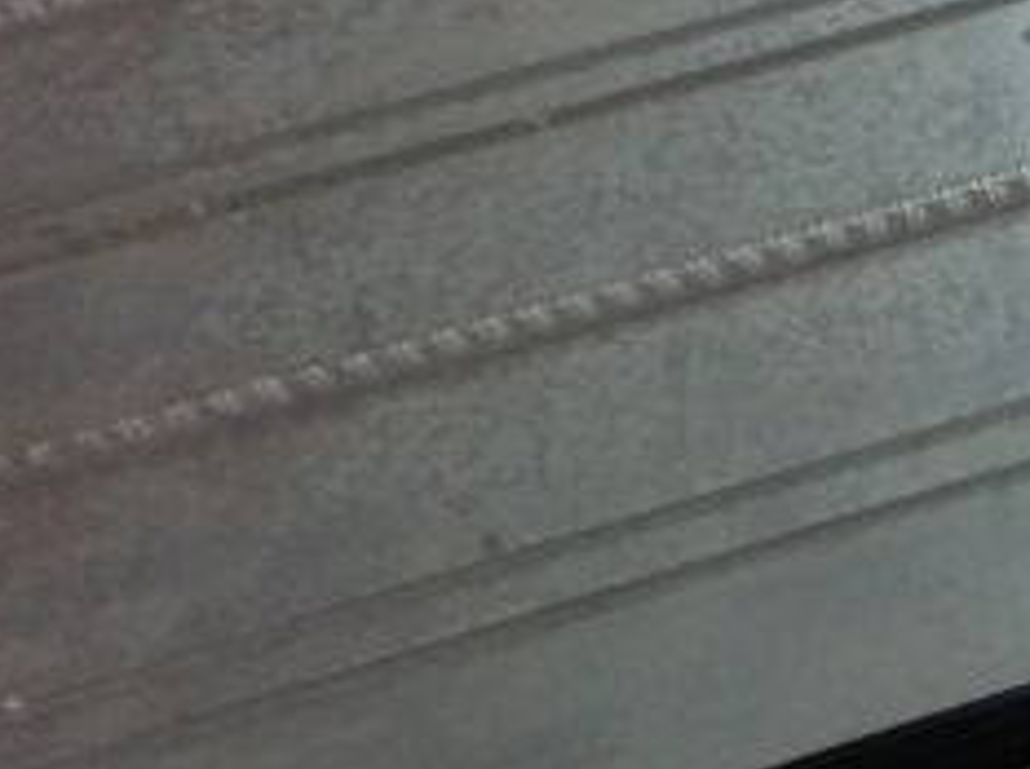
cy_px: 621
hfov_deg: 12.8
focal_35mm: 150
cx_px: 1339
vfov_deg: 9.8
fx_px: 4456
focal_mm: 4.28
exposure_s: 1/25
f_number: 2.4
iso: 64
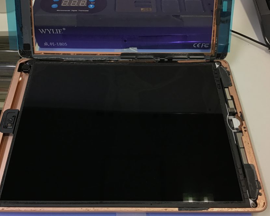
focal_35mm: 33
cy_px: 109
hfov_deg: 54.2
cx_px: 125
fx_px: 264
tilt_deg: -56.1
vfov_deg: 44.5
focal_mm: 3.3
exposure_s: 1/30
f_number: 2.4
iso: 64
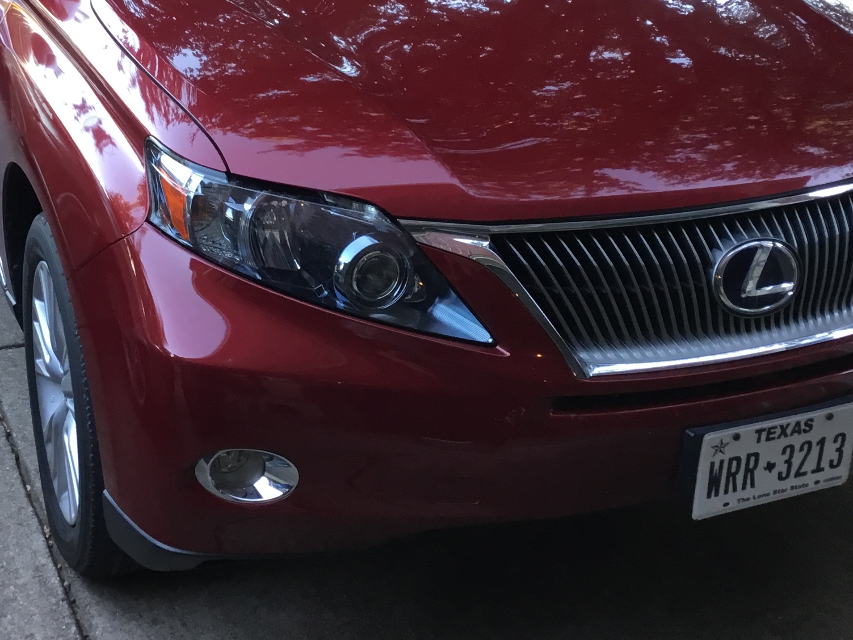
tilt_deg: -24.0
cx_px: 343
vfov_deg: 27.3
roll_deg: -4.3
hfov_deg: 36.0
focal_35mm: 53
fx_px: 1306
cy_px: 183
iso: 50
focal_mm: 3.3
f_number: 2.4
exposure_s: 1/30
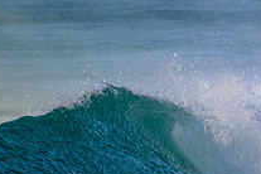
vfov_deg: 0.6
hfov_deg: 0.9
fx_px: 16239
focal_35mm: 2240
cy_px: 214
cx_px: 348
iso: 1400
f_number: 11
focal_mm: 800
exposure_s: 1/2000
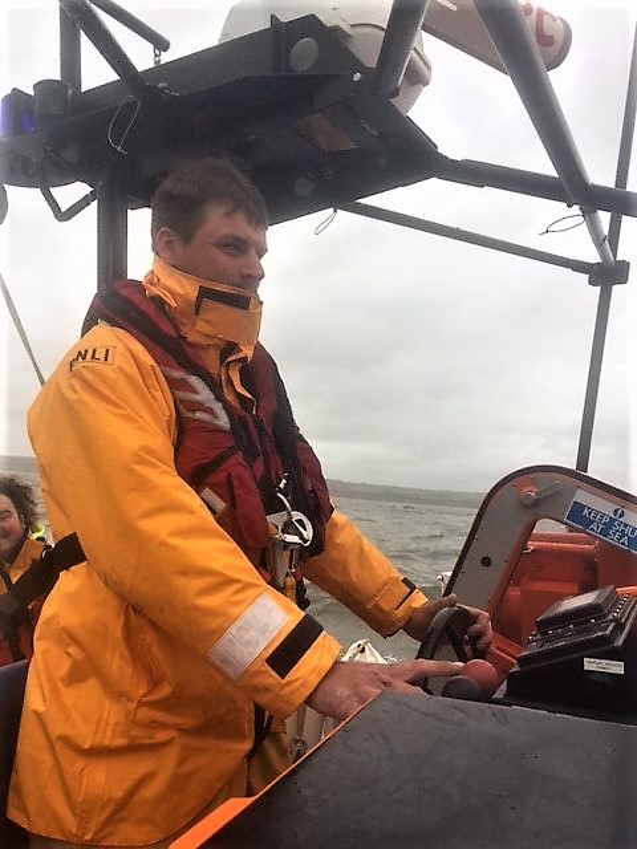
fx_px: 712
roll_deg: -5.0
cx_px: 318
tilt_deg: -1.0
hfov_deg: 48.2
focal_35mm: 29
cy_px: 424
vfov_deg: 61.7
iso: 32
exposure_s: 1/2639
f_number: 2.2
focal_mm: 4.15
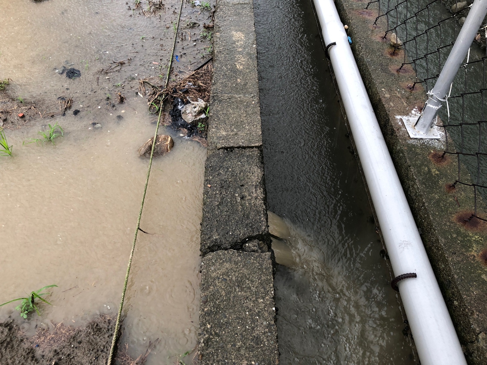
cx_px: 244
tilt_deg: -50.6
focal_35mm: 28
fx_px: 394
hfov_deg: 63.4
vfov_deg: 49.7
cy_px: 182
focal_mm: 3.99
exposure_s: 1/40
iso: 25
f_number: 1.8
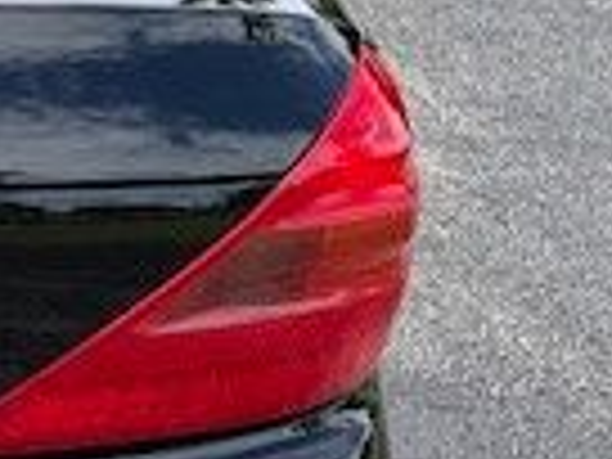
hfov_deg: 14.6
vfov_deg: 13.1
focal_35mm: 113
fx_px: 1998
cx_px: -585
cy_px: 117
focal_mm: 6.76
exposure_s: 1/1727
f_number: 1.78
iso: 80
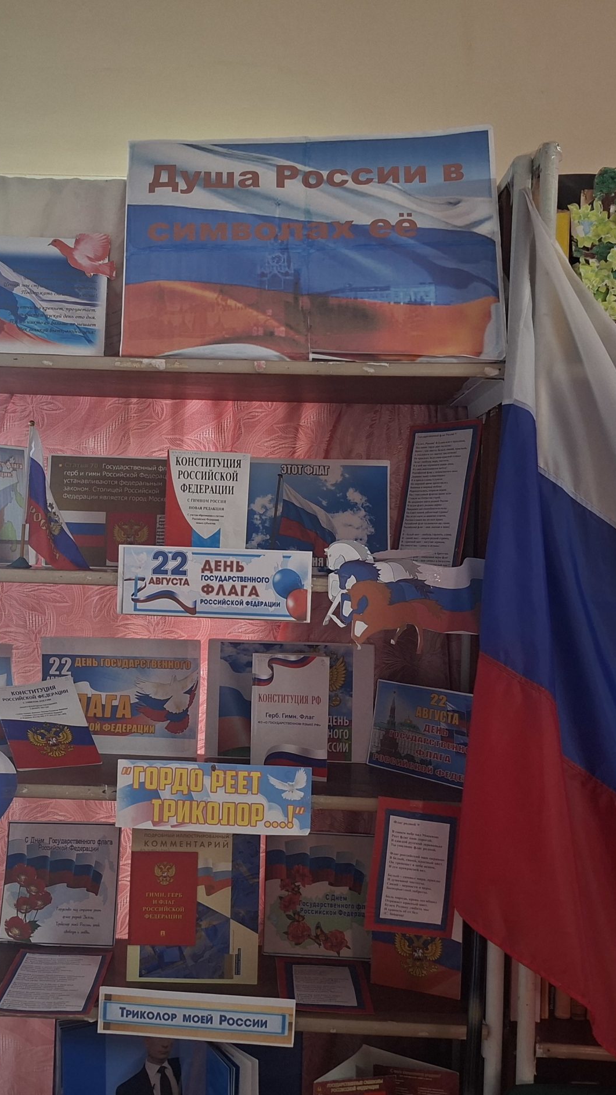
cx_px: 224
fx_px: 988
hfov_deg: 34.4
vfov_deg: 58.0
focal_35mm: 34
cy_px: 556
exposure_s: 1/50
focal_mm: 5.54
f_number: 1.8
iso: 200
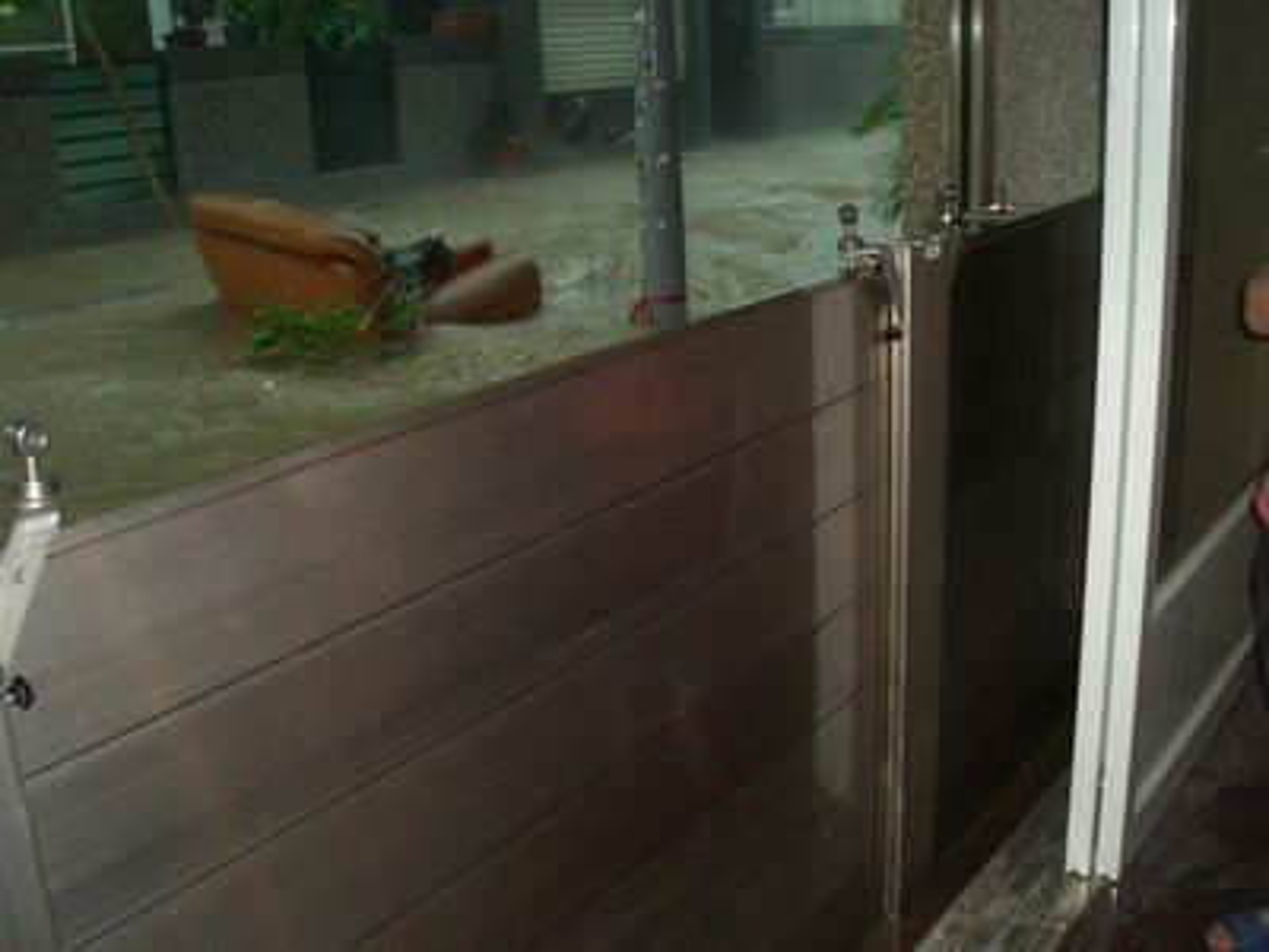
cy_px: 476
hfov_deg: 51.4
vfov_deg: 39.7
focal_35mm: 36
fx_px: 1320
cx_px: 634
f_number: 4
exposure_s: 1/40
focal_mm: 4.8
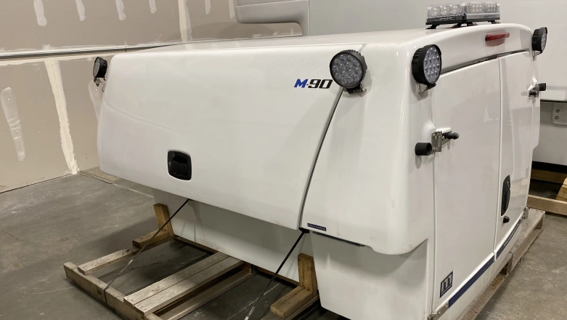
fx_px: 436
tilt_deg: -21.4
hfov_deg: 66.0
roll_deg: +2.2
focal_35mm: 29
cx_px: 287
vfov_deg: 40.0
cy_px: 197
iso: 80
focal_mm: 4.25
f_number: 1.8
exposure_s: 1/60
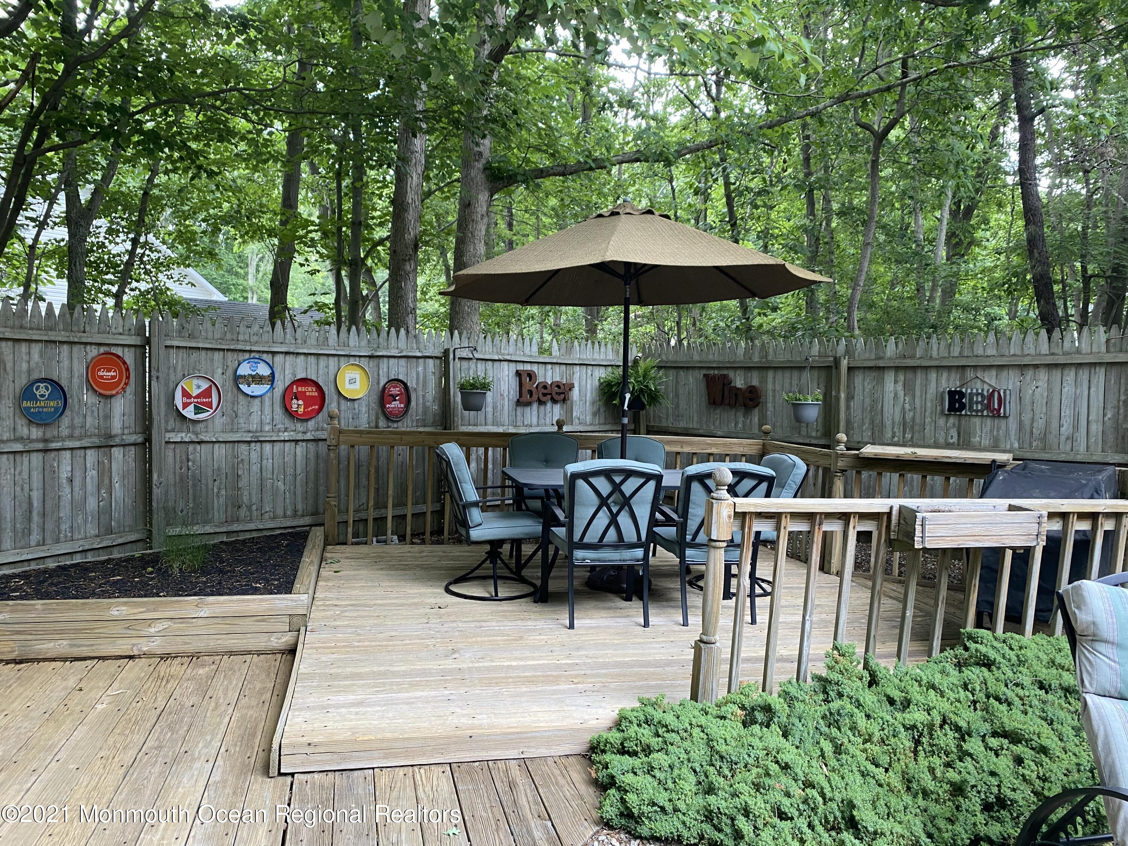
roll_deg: -2.0
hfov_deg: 67.3
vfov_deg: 53.1
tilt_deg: -2.1
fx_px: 847
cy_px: 423
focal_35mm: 26
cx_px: 564
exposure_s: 1/86
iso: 125
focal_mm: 4.25
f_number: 1.8
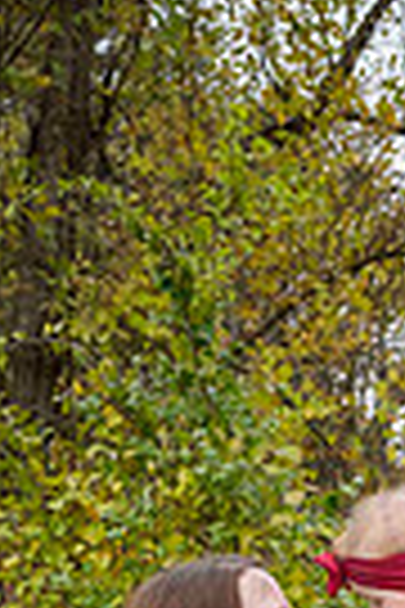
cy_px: 937
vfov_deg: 19.0
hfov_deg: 14.3
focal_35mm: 93
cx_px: 468
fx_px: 1569
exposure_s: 1/500
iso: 400
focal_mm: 28
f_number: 5.6
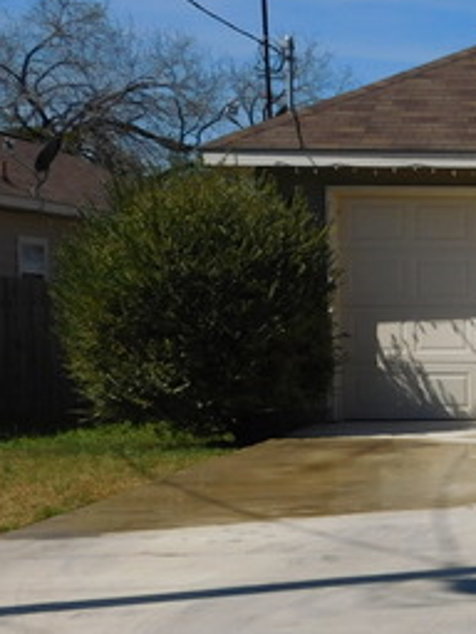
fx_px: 1650
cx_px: 788
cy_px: 419
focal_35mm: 90
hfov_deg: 14.8
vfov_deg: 21.7
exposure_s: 1/800
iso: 125
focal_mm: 6.3
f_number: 7
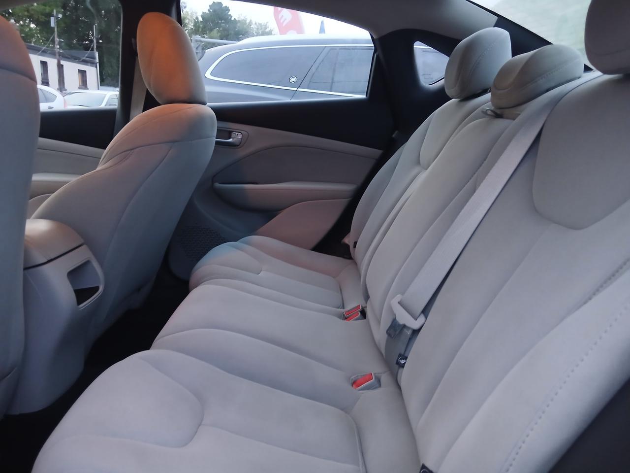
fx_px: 473
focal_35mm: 26
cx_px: 315
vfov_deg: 53.1
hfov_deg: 67.3
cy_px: 236
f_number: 1.8
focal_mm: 3.98
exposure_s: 1/24
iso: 400
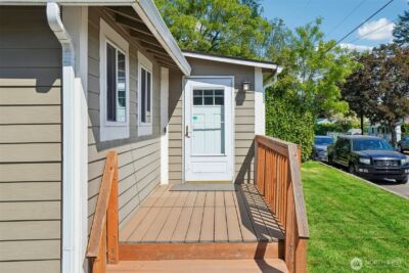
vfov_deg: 37.9
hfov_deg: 54.4
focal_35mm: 35
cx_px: 204
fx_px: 398
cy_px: 136
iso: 400
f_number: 8
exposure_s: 1/1250
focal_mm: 35
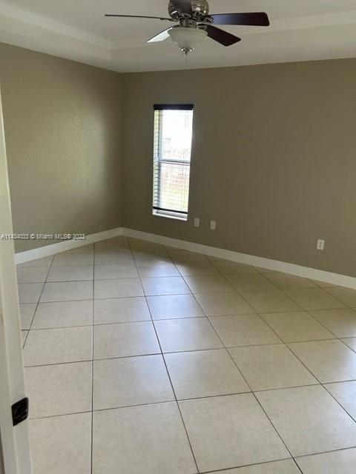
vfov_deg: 67.3
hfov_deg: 53.1
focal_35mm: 26
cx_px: 178
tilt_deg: -15.9
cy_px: 237
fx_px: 357
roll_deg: -3.4
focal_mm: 5.7
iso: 125
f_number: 1.5
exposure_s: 1/70
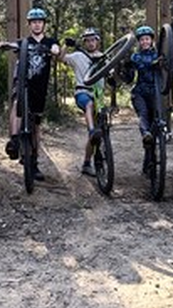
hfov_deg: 14.9
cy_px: 30
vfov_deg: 25.7
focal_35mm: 80
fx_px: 652
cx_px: 170
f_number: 1.85
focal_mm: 6.81
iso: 60
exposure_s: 1/238
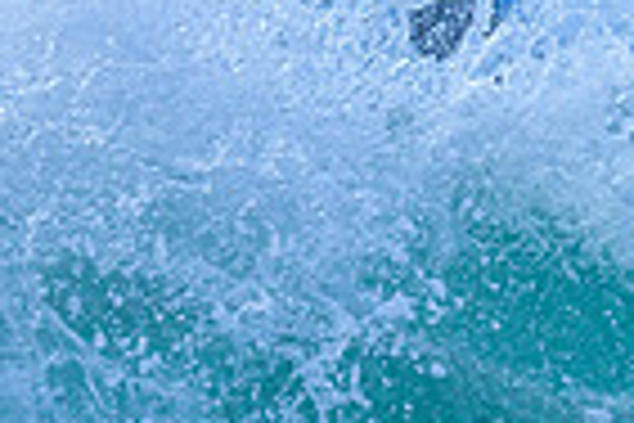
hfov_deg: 0.5
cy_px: 297
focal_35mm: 4516
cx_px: 591
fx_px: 79526
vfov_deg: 0.3
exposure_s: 1/2000
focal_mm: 800
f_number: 6.3
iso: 360
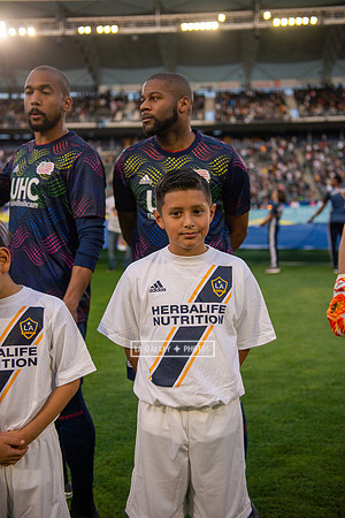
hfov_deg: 31.9
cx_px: 172
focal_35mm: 42
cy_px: 259
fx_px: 604
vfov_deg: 46.4
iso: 200
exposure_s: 1/1600
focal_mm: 42
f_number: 2.8
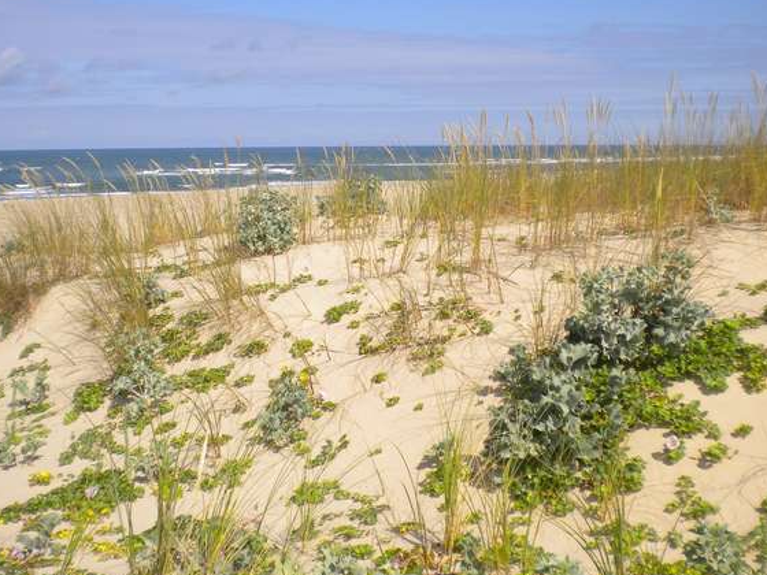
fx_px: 1108
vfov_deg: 29.1
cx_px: 334
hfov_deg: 38.1
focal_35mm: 50
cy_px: 261
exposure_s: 1/1000
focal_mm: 6.3
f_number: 4.6
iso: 80
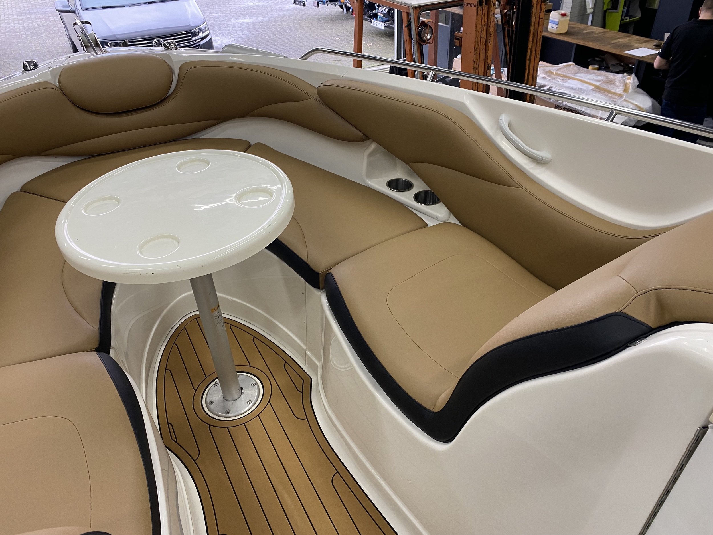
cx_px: 356
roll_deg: +1.3
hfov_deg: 67.3
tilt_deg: -35.4
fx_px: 536
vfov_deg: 53.1
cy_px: 268
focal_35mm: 26
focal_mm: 4.25
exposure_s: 1/50
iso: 80
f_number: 1.8
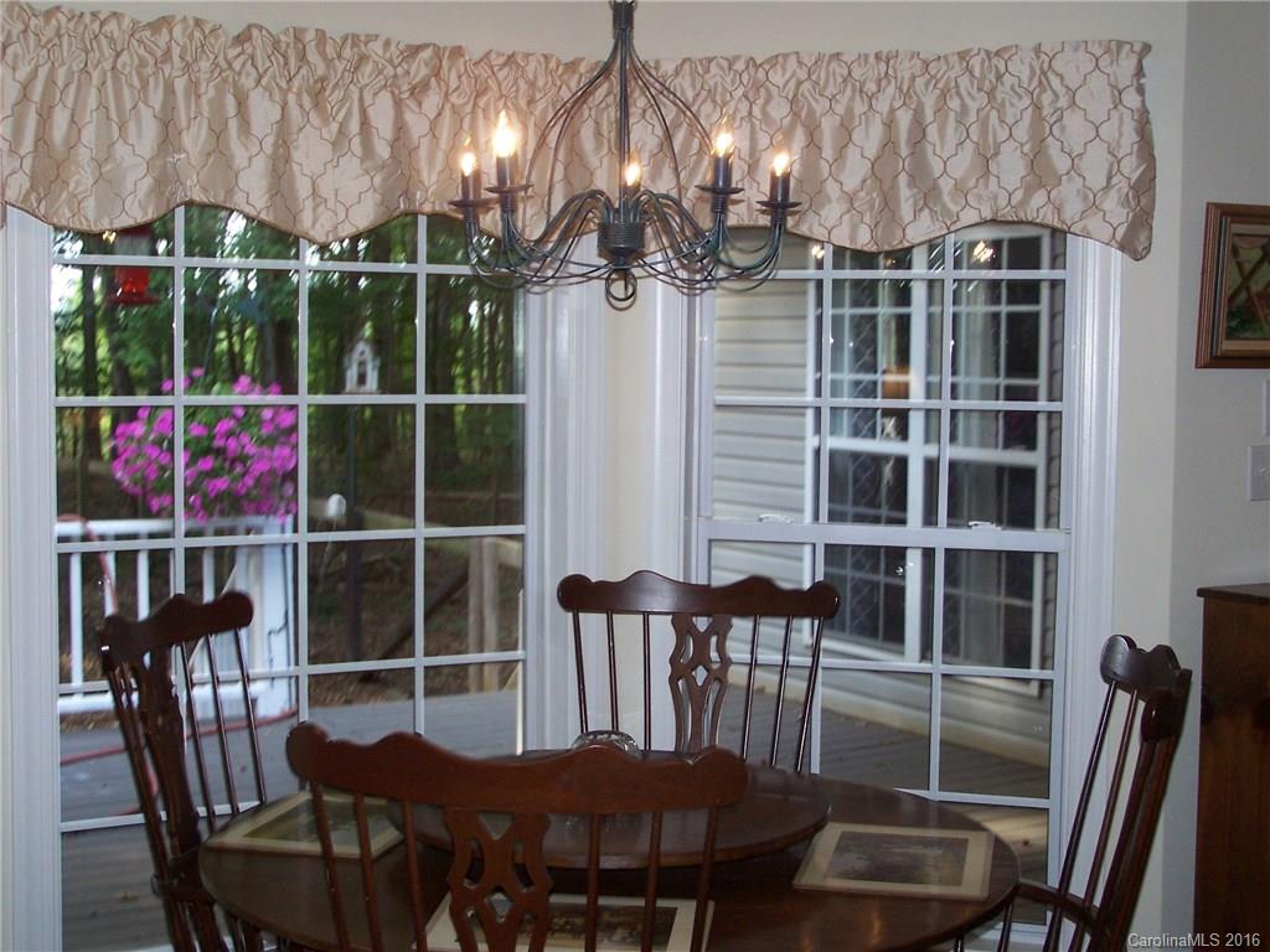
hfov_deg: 34.3
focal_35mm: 56
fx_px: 2055
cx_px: 635
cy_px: 476
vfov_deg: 26.1
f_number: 3.1
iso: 140
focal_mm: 9.3
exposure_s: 1/60
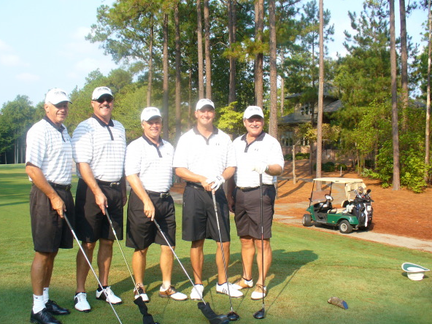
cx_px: 211
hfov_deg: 46.8
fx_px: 499
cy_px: 156
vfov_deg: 36.0
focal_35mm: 40
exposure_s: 1/125
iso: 80
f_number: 5.6
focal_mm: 6.1
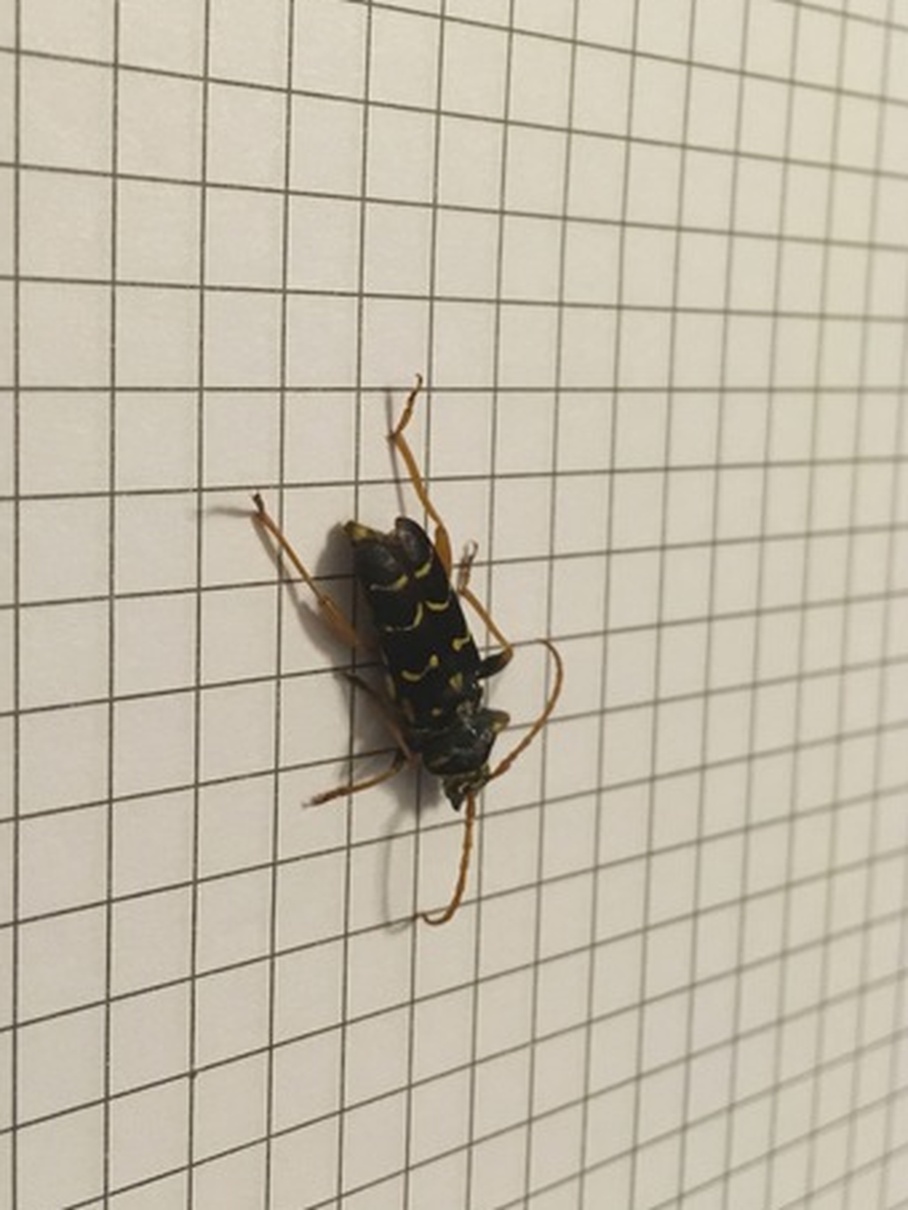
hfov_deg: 34.9
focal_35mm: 41
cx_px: 312
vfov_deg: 45.6
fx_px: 1433
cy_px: 494
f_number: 2.2
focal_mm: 4.15
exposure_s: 1/33
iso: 200
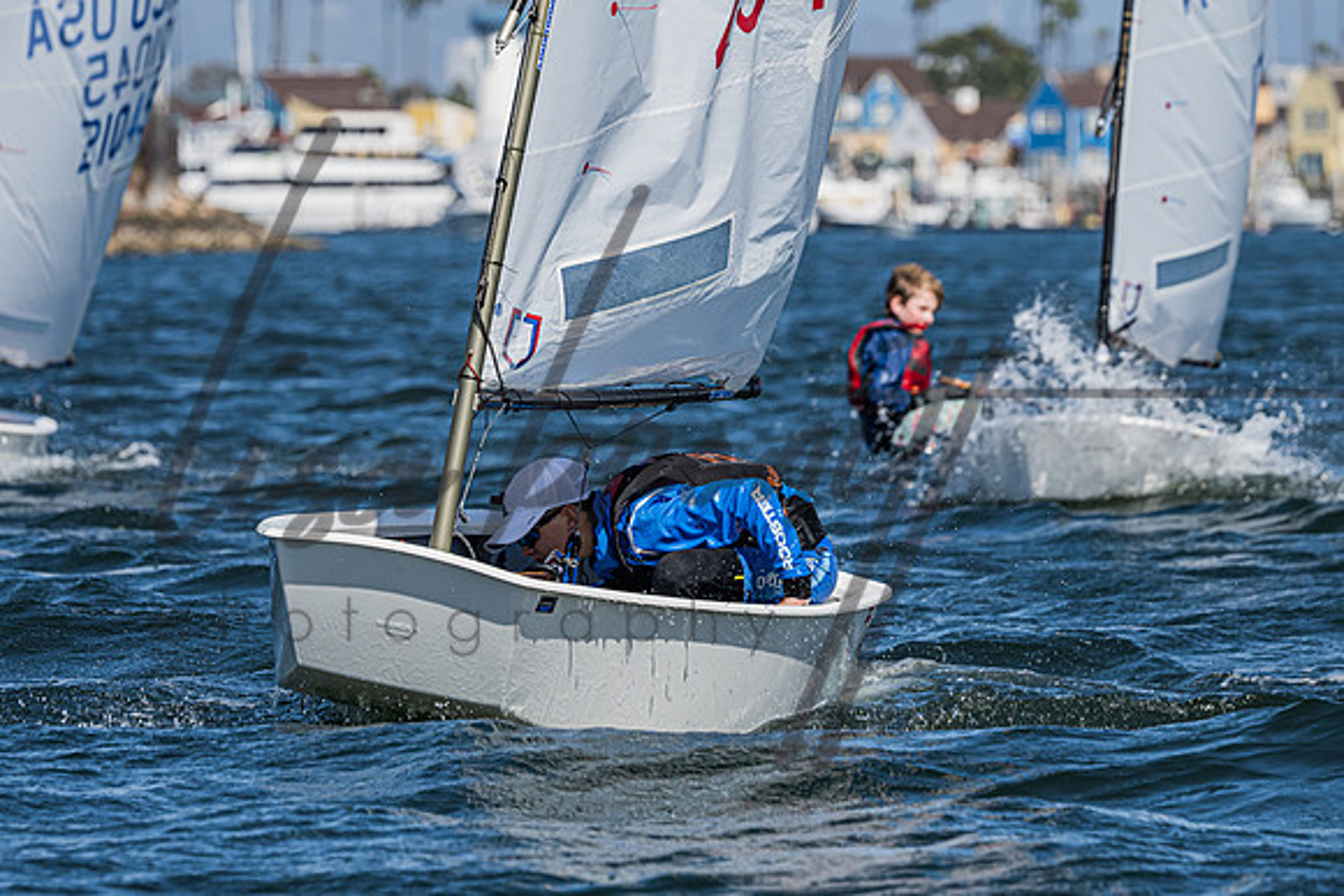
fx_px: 13489
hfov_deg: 5.7
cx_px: 605
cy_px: 580
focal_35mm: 361
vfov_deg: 3.8
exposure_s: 1/1000
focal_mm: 270
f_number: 8
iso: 320
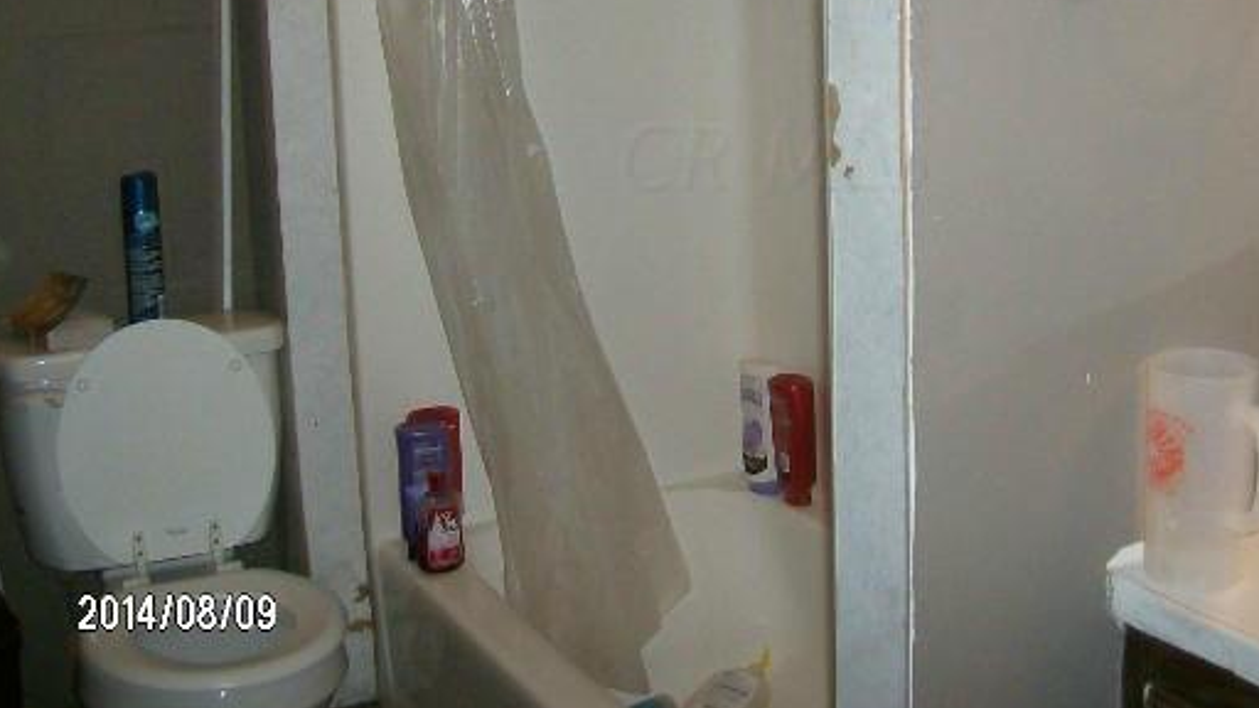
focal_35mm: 49
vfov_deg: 24.1
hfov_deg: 41.8
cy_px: 155
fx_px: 1636
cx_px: 772
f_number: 2.8
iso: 200
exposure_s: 1/60
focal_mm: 6
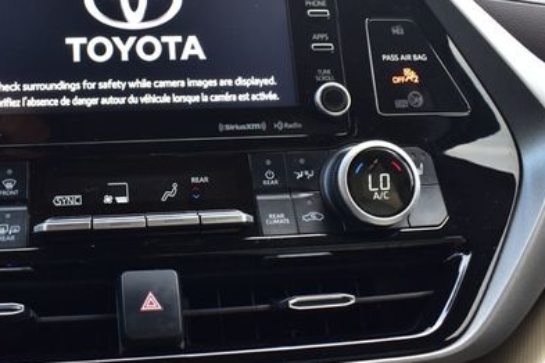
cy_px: 130
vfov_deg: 30.4
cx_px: 183
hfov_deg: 43.9
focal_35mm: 44
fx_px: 666
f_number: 6.3
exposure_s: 1/15
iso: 720
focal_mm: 18
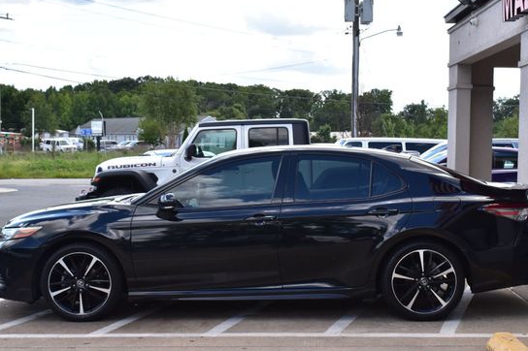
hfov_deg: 33.4
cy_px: 180
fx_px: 879
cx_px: 263
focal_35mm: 60
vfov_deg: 22.6
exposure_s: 1/320
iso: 400
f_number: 10
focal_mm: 34
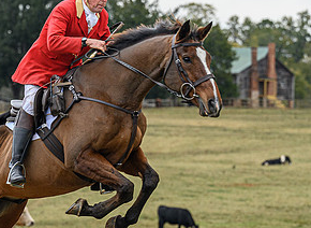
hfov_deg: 6.5
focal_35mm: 307
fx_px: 2733
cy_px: 173
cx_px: 143
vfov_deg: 4.8
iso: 500
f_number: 3.5
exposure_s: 1/640
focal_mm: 103
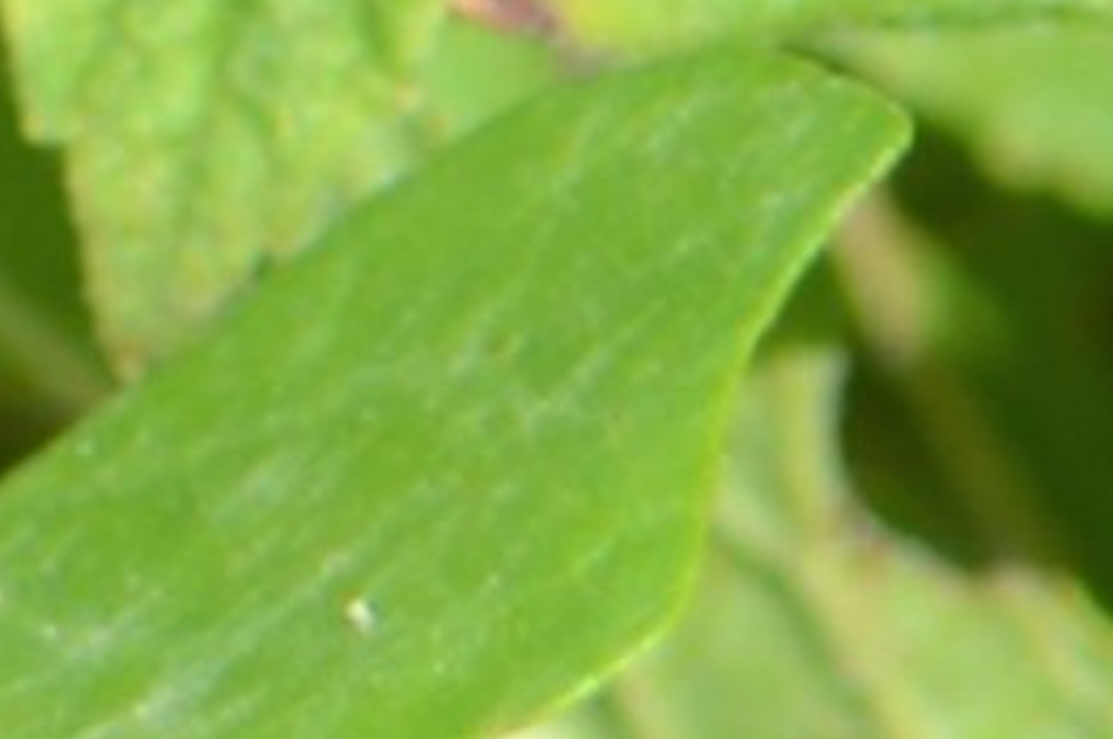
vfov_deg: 0.8
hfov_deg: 1.3
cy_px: 930
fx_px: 50980
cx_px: -353
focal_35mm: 1651
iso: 100
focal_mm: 300
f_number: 8
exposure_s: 1/200
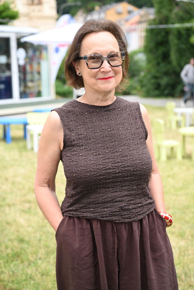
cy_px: 145
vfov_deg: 28.8
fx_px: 566
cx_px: 97
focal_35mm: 70
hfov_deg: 19.5
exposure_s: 1/160
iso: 200
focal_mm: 70
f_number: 4.5
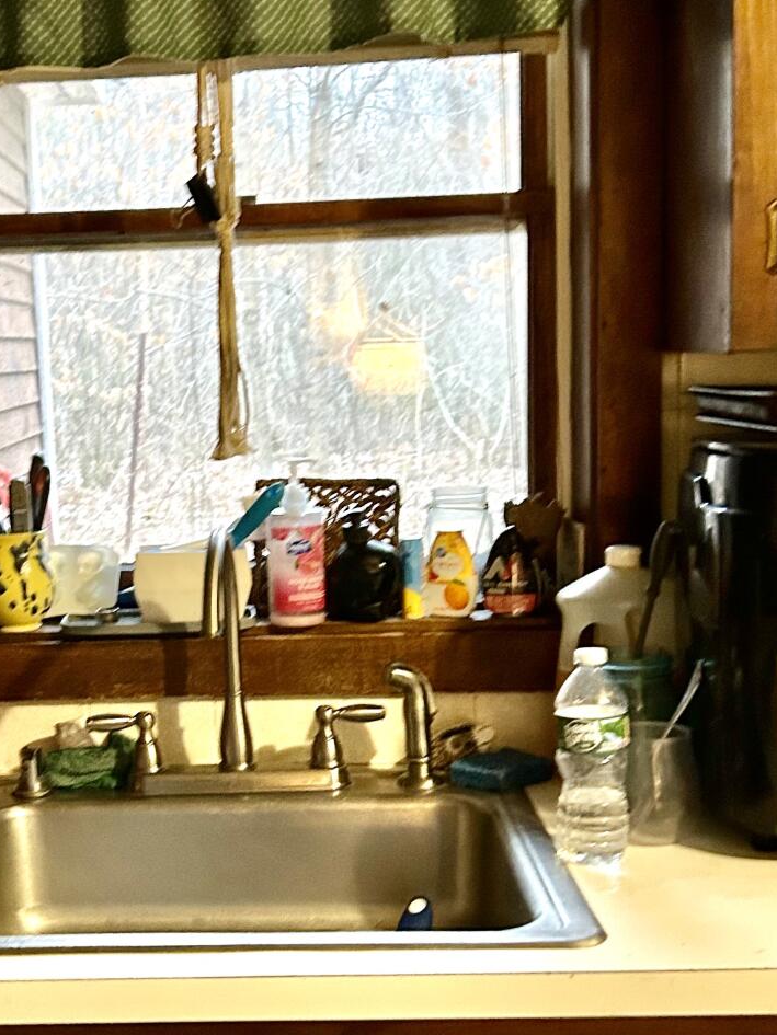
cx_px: 146
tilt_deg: -6.9
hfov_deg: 26.0
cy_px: 579
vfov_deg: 34.9
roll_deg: +2.7
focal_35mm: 55
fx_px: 1646
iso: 400
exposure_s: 1/40
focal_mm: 5.7
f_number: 1.5
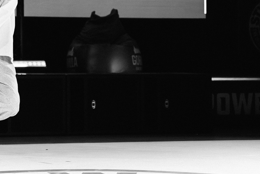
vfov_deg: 11.1
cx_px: -9
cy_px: 16
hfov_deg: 16.3
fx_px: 889
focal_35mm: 123
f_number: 2.8
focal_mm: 52
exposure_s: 1/800
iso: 3200
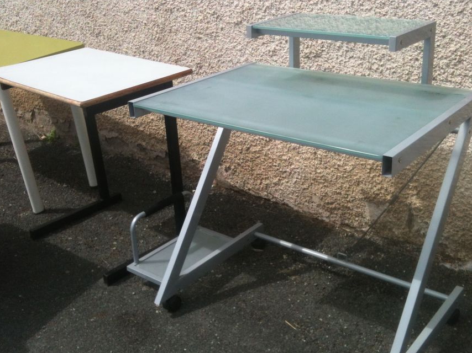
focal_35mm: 41
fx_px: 559
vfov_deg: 35.1
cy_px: 191
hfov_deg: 45.8
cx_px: 254
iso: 64
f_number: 2.8
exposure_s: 1/1384
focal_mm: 3.85
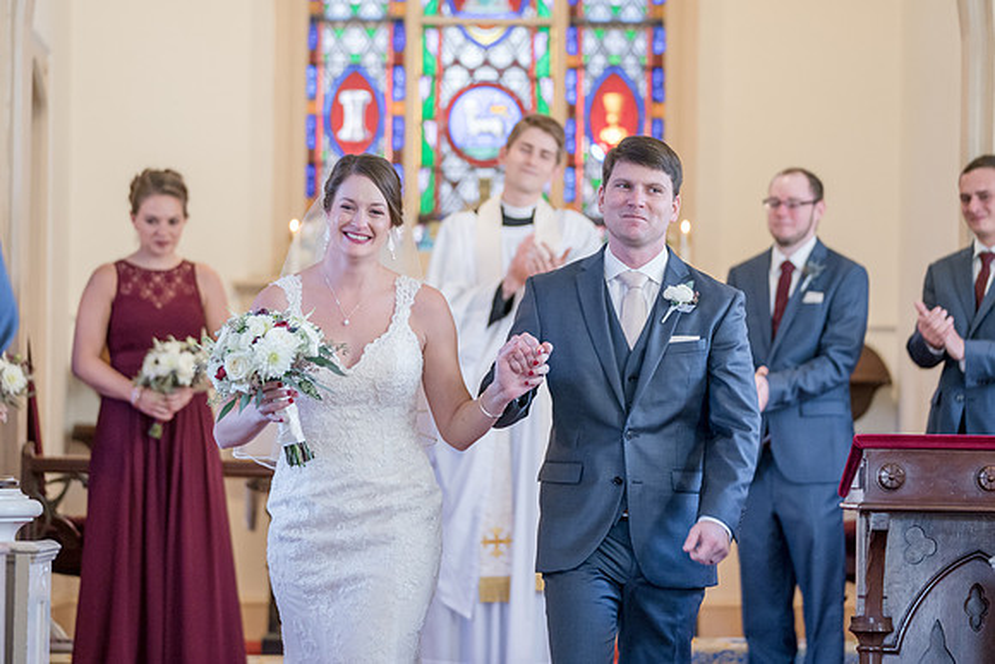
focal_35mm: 138
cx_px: 478
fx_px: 3810
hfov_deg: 14.9
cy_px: 303
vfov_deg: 10.0
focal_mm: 122
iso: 2000
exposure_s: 1/160
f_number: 2.8
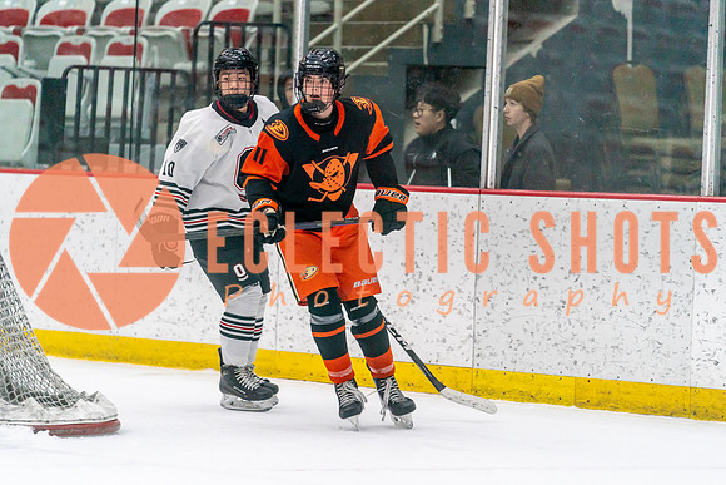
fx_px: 4034
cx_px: 363
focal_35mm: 200
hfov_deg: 10.3
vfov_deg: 6.9
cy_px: 242
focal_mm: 200
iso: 3200
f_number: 2.8
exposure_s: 1/1250
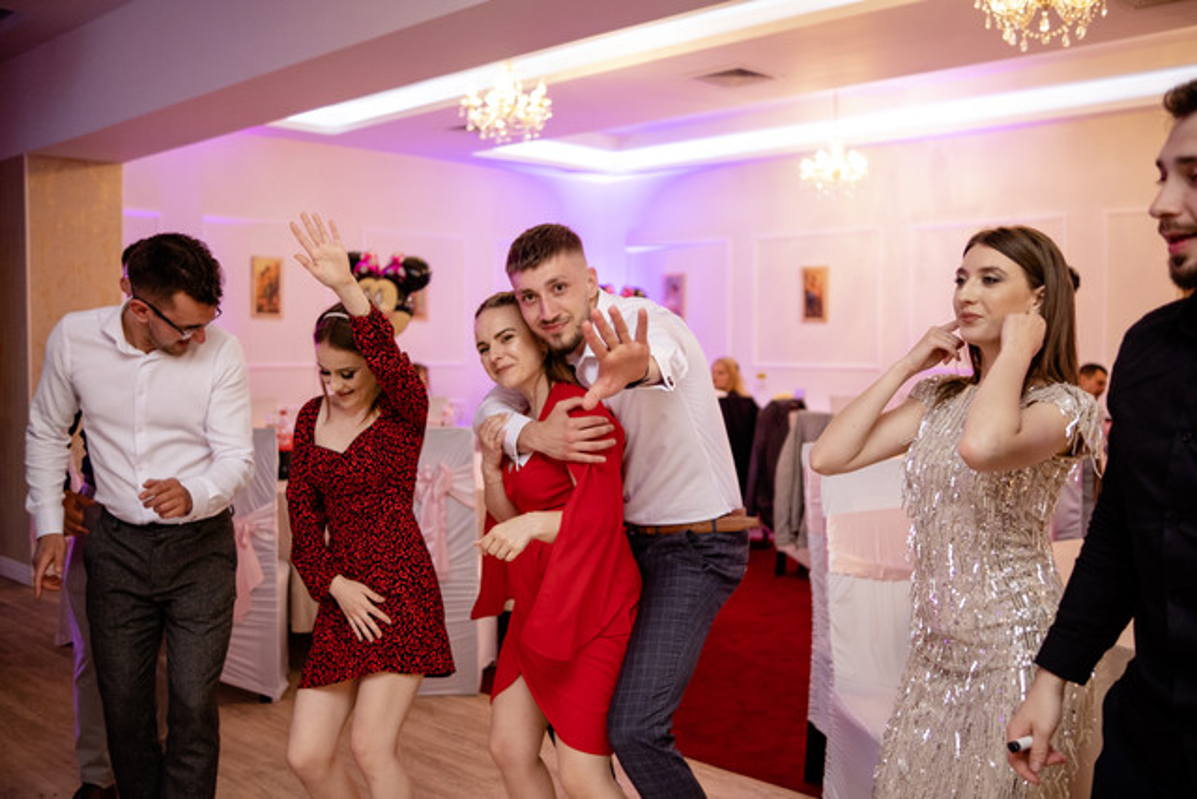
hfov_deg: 54.4
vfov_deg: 37.9
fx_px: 1164
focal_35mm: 35
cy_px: 400
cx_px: 598
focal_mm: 23
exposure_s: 1/200
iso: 640
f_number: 1.4
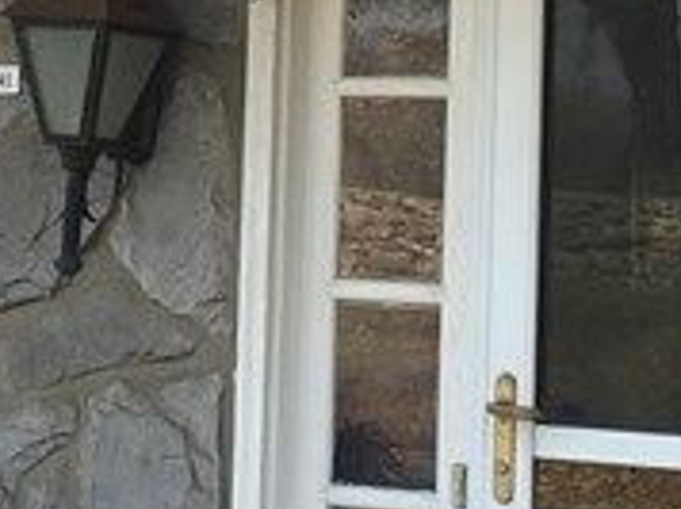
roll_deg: -0.5
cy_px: -168
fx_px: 3281
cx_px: 195
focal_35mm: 167
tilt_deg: +8.3
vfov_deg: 8.7
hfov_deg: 11.8
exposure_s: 1/221
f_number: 2.2
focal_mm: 4.15
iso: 25
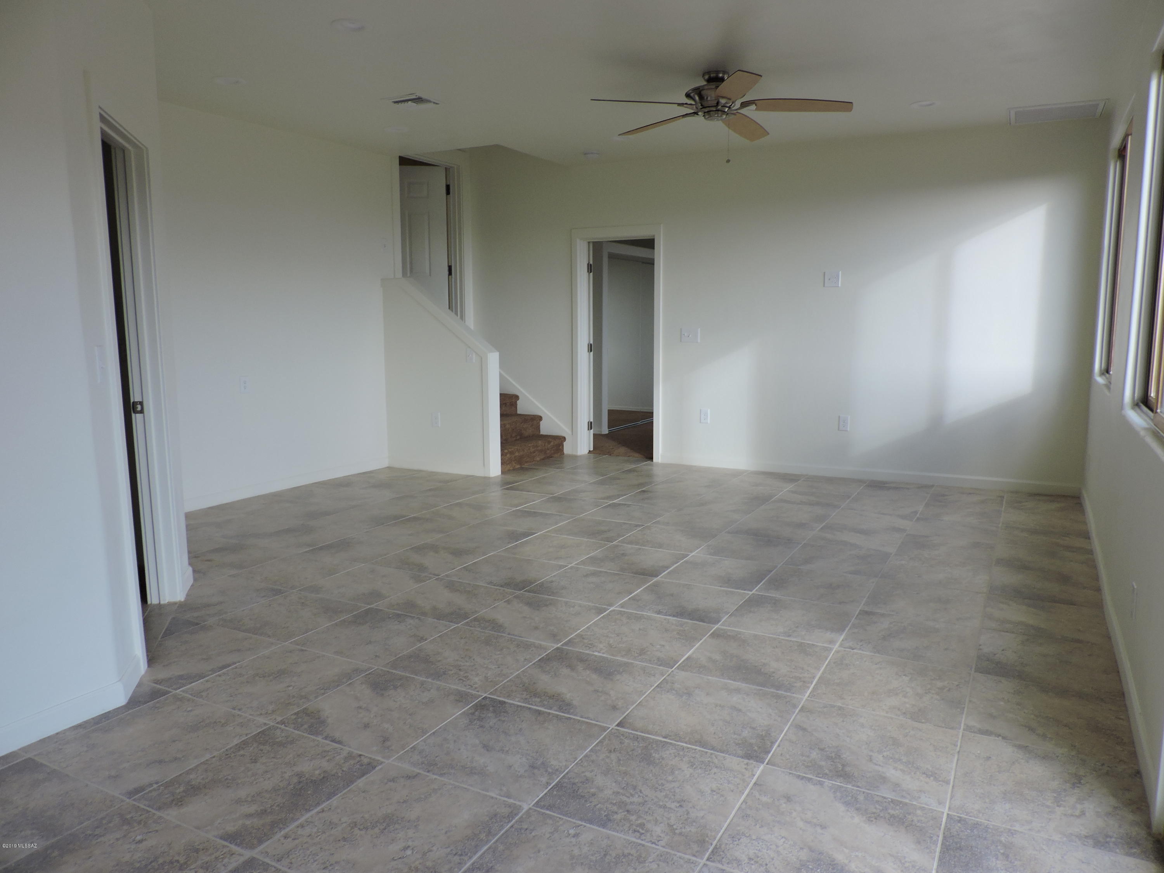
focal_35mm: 24
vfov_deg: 56.8
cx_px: 582
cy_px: 436
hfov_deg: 71.6
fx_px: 807
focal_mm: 4.3
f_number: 3
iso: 100
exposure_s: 1/125
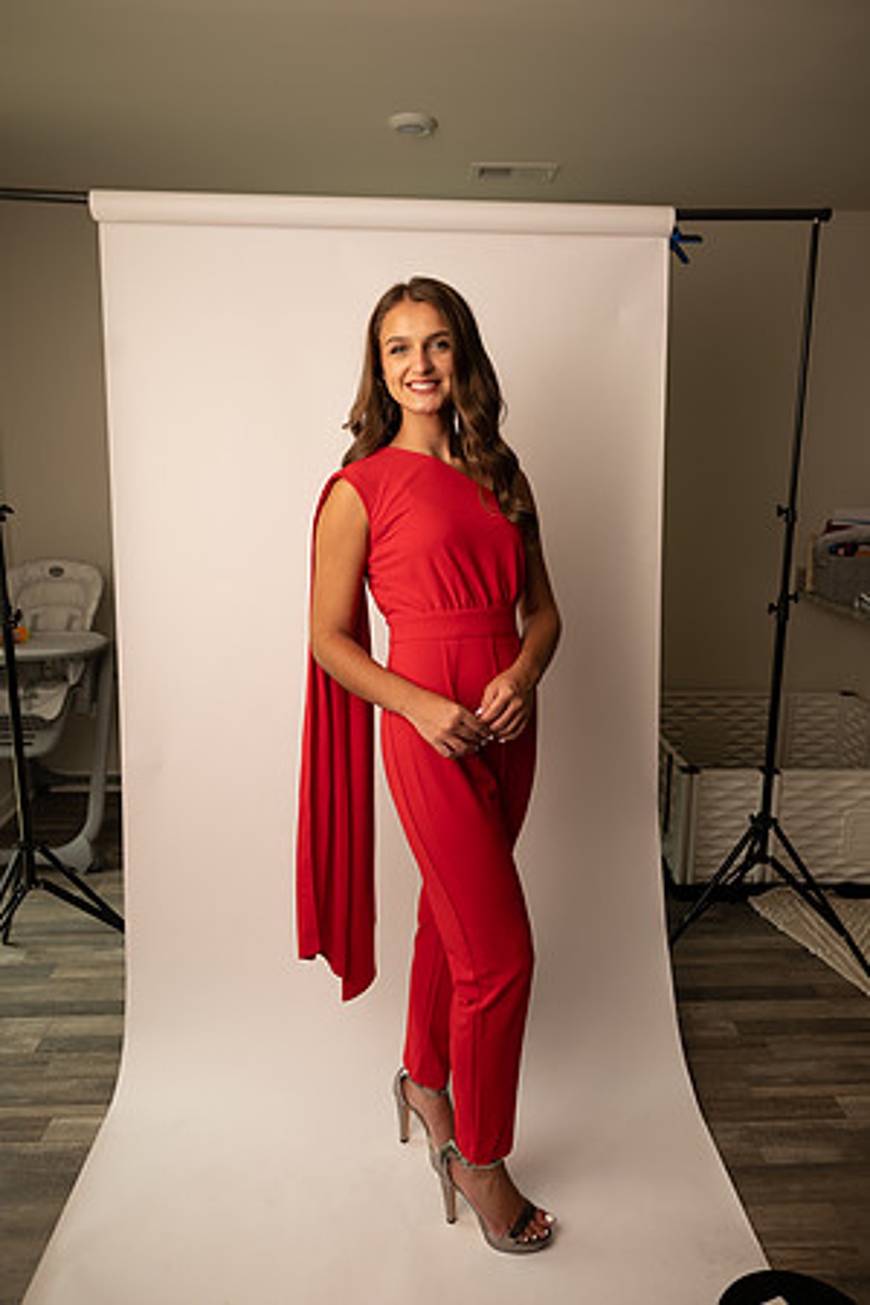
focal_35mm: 24
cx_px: 435
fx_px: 870
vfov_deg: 73.7
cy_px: 652
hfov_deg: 53.1
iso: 100
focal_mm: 24
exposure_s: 1/160
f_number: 3.2
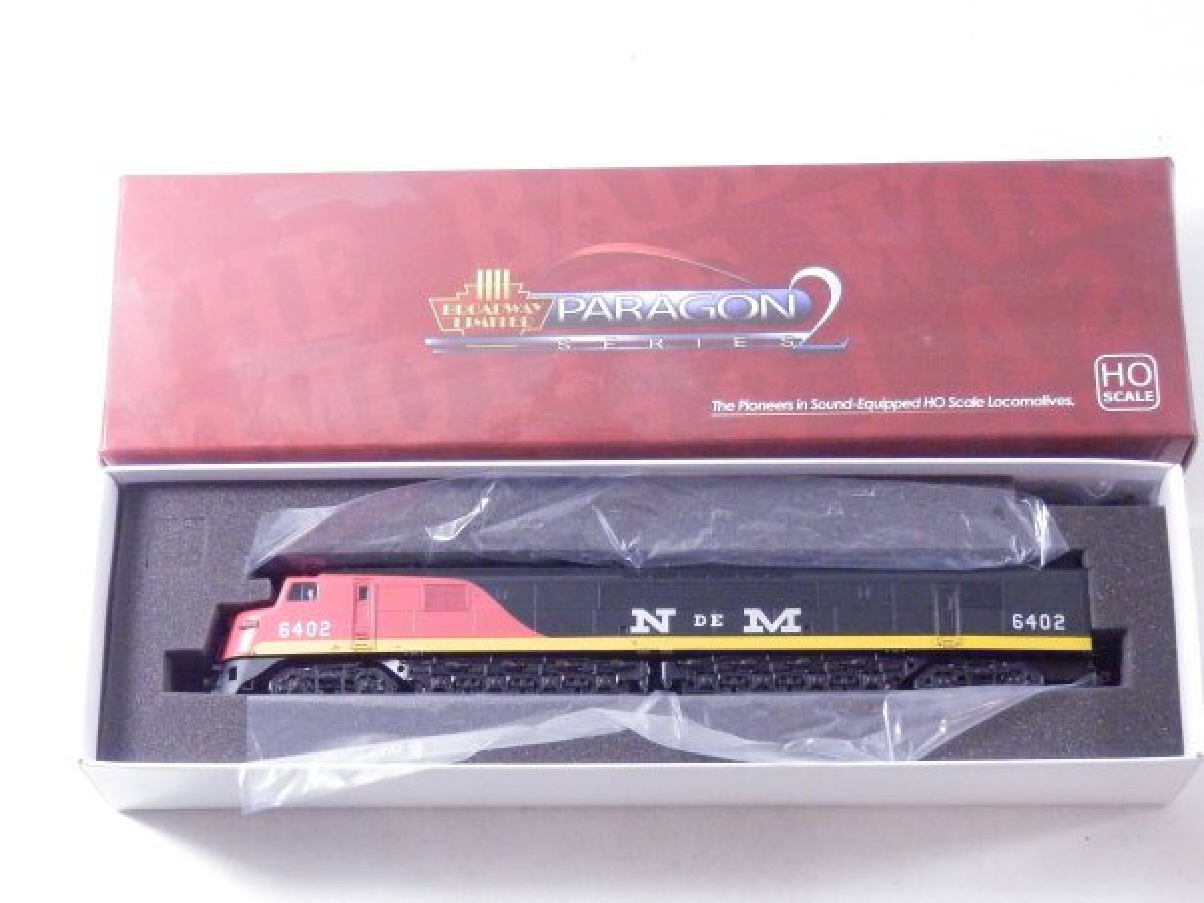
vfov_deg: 22.3
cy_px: 452
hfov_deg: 29.4
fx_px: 2296
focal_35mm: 66
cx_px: 602
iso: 2000
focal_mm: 11.9
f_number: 4.4
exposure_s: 1/160
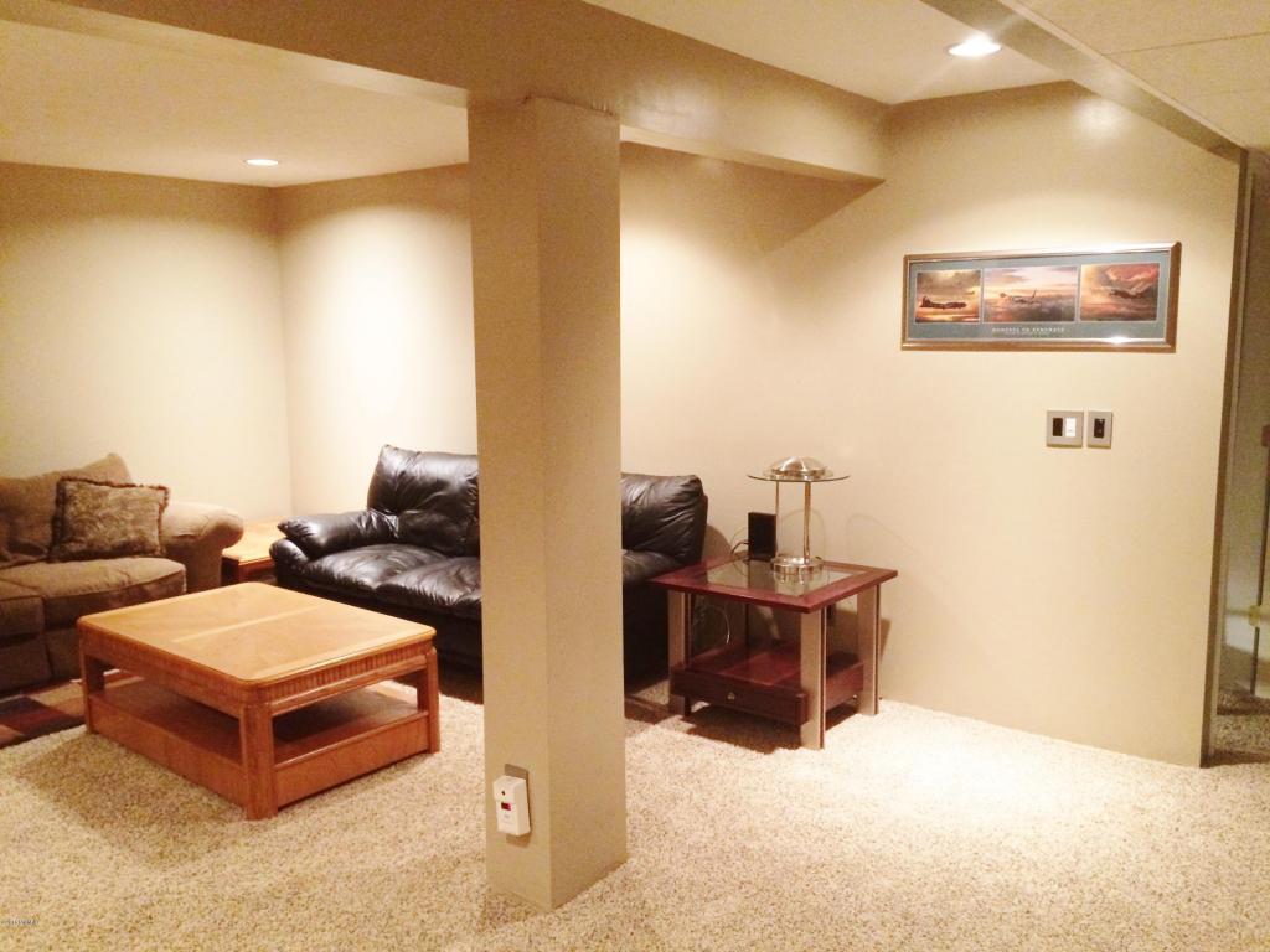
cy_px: 476
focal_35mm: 29
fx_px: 1064
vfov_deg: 48.2
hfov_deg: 61.7
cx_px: 635
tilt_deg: -8.3
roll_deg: +0.9
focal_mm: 4.15
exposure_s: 1/15
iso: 320
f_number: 2.2
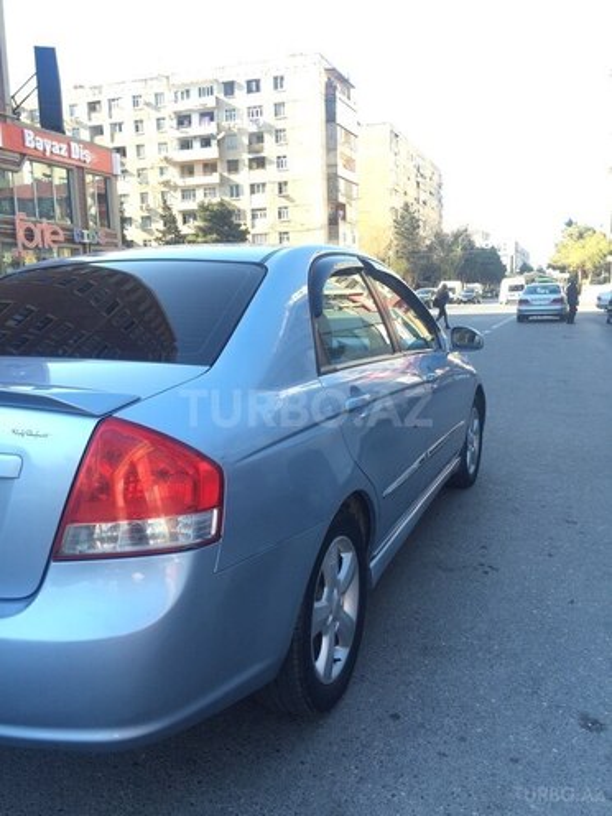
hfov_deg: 48.2
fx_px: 684
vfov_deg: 61.7
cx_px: 306
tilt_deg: -11.8
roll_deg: +2.2
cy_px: 408
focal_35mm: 29
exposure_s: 1/201
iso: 32
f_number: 2.2
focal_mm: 4.15
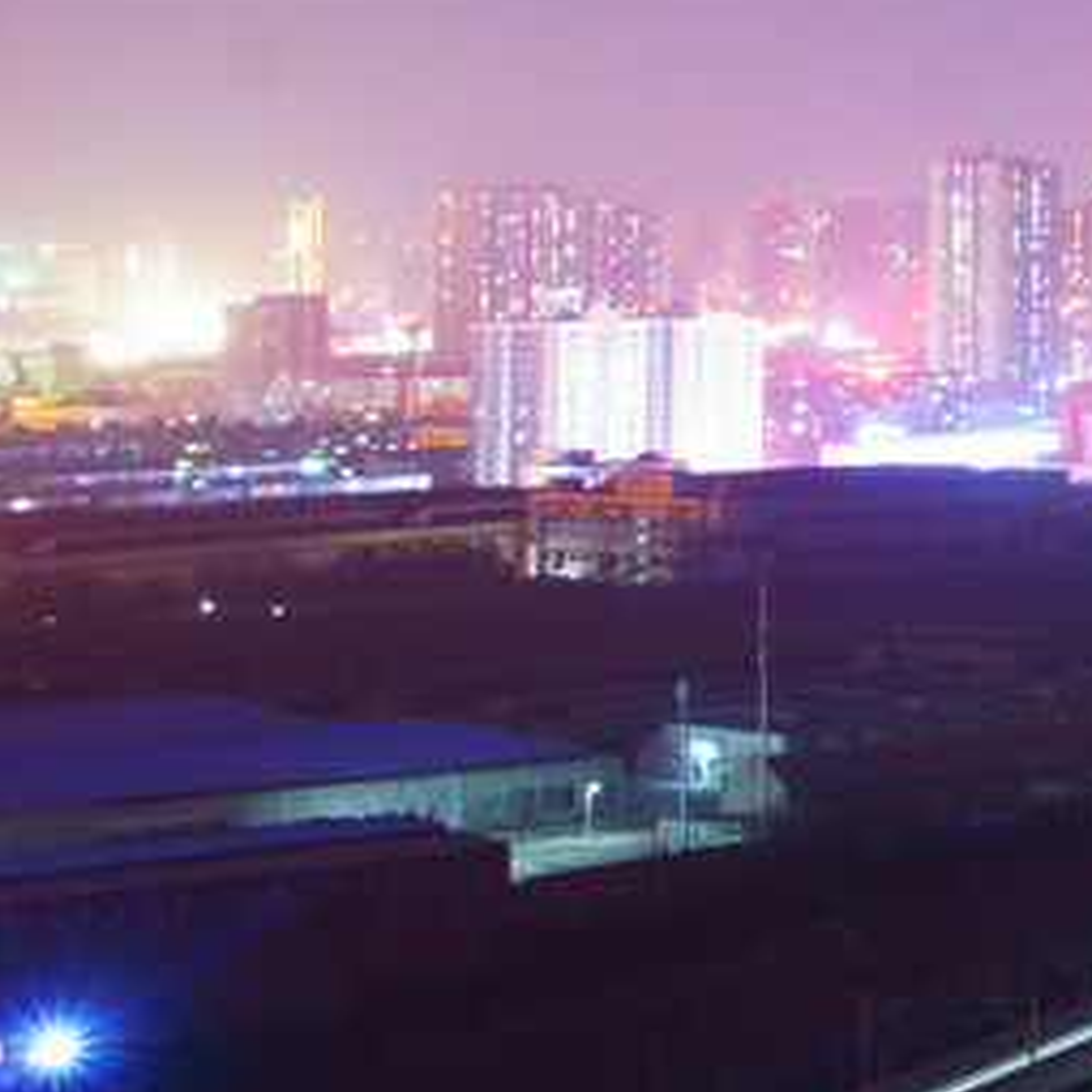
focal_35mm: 132
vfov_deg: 13.0
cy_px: -32
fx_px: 4711
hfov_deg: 11.4
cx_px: 2420
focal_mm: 22
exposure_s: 251
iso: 100
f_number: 11
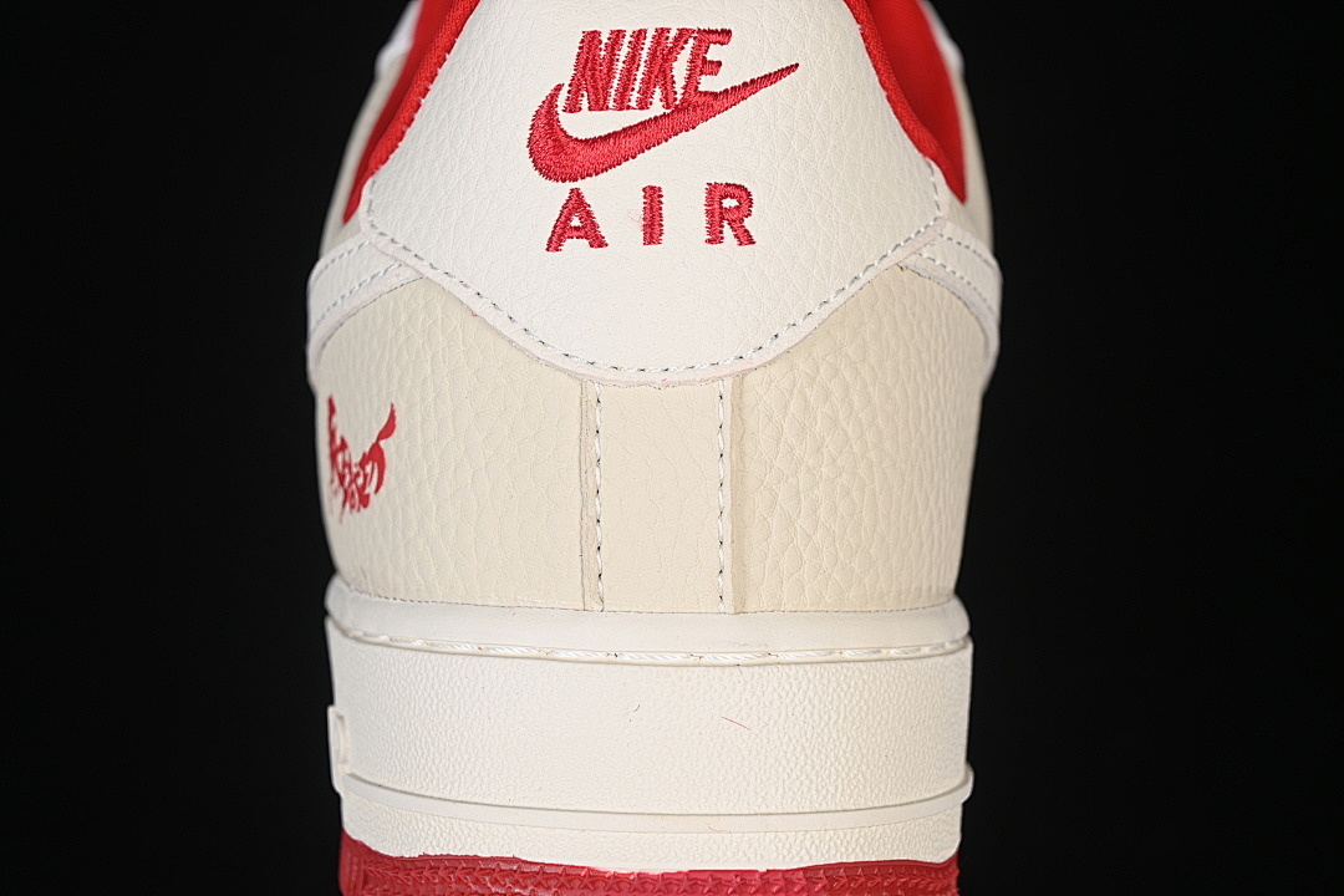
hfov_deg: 27.0
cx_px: 672
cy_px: 448
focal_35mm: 75
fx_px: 2800
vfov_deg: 18.2
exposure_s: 1/80
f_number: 7.1
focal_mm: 50
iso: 160
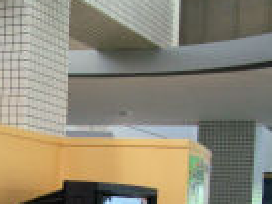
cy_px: 274
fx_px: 849
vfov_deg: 13.2
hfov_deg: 17.4
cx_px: -50
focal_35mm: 108
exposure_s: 1/60
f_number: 2.6
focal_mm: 5.8
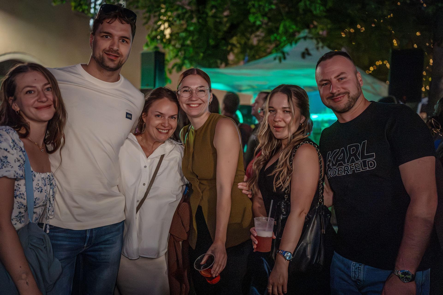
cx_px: 222
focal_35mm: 35
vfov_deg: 37.9
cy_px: 148
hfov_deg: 54.4
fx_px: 431
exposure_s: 1/160
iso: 25600
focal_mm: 35
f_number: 2
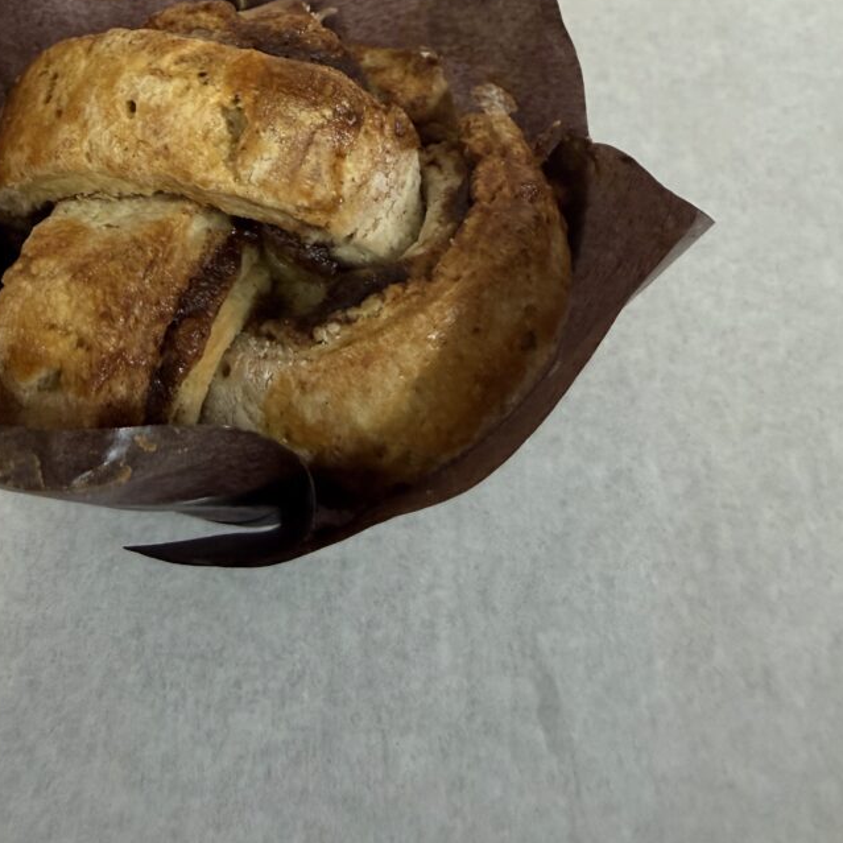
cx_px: 363
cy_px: 212
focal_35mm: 34
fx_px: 937
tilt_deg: -48.0
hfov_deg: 48.3
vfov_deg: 46.7
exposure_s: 1/60
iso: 200
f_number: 2.2
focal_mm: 2.22
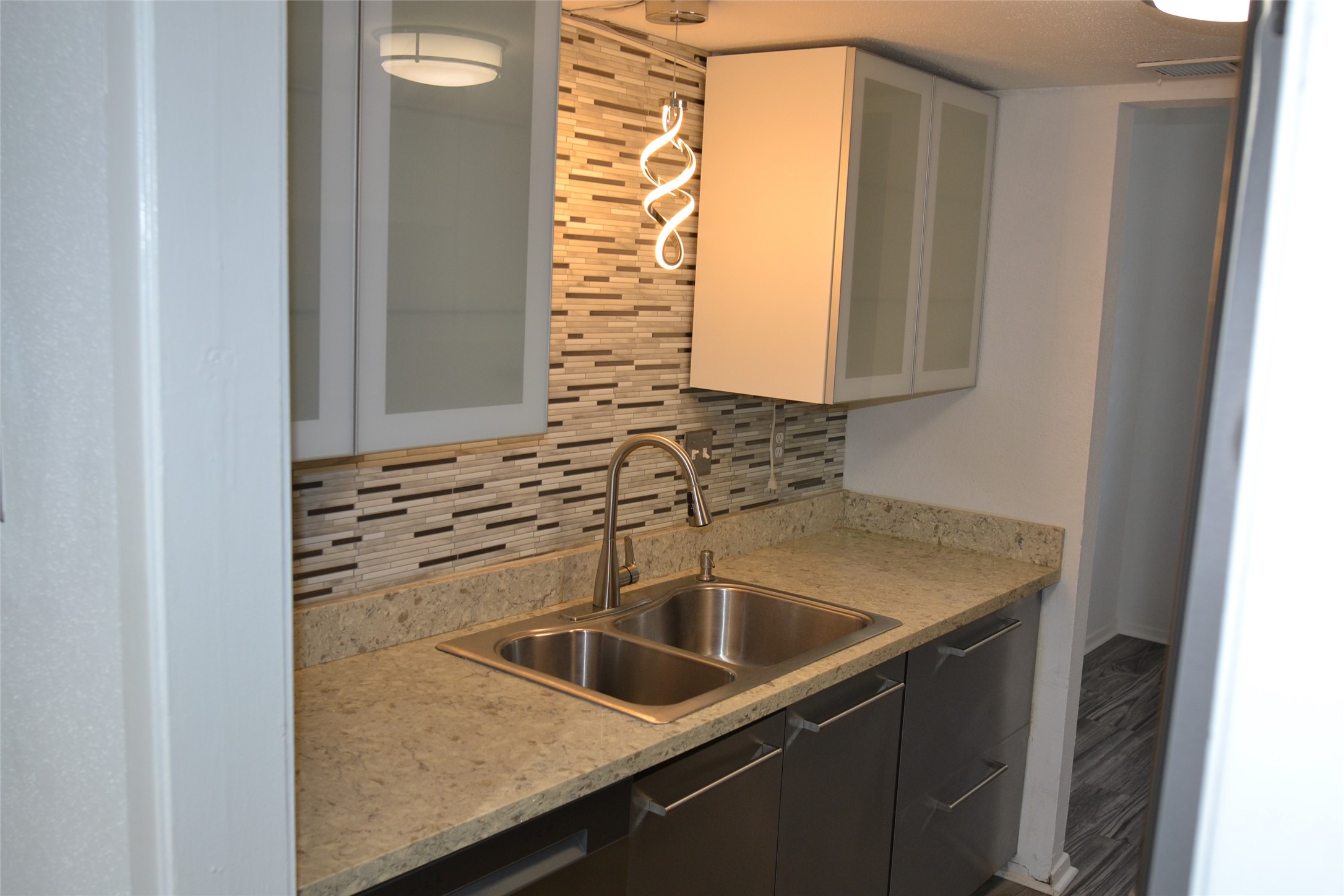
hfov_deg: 61.9
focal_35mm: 30
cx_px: 672
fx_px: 1120
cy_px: 448
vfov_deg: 43.6
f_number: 4
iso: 400
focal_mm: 20
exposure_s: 1/80
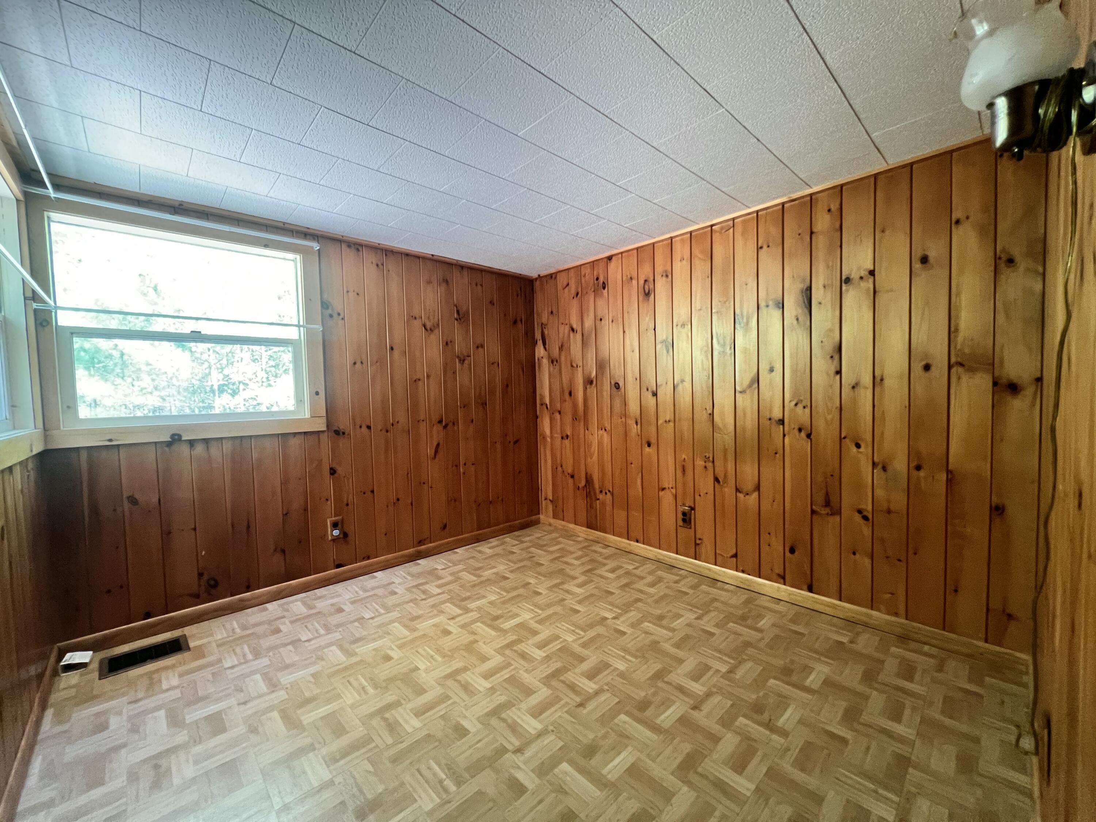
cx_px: 548
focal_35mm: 13
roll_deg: +1.0
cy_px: 411
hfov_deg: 106.2
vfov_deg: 89.9
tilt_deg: -2.8
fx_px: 412
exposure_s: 1/60
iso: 500
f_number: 1.8
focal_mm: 1.57
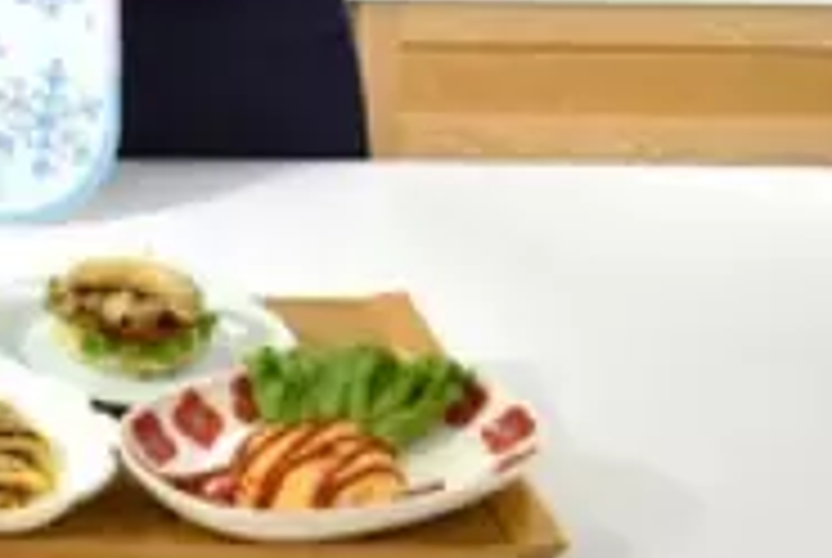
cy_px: -176
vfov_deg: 12.0
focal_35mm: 112
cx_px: -364
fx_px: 2584
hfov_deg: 16.8
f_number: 5.6
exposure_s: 1/100
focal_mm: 23
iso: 400
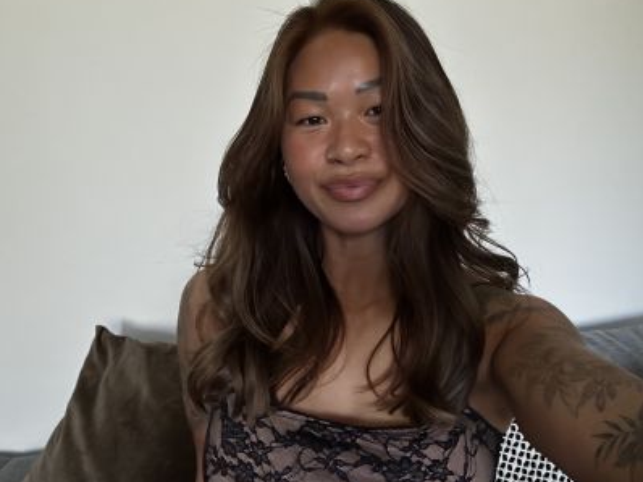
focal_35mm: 26
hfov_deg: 67.3
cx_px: 310
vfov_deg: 53.0
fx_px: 483
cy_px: 252
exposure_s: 1/60
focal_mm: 2.69
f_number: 1.9
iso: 250
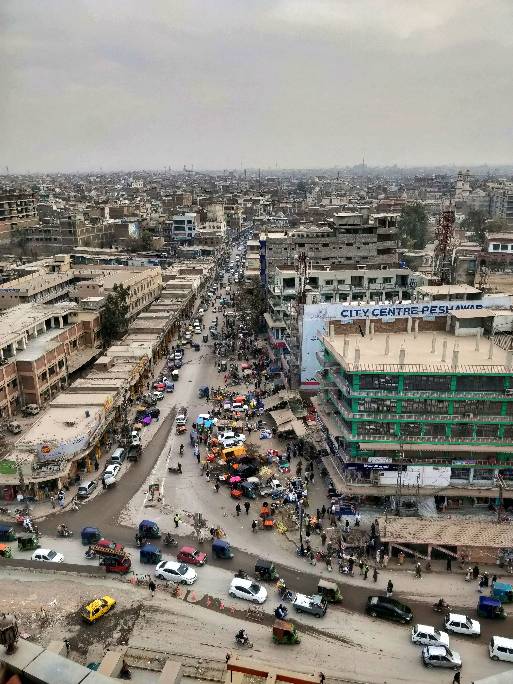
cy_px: 342
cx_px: 256
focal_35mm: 24
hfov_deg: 56.8
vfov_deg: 71.6
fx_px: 474
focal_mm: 4.1
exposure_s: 1/305
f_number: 1.7
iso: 100
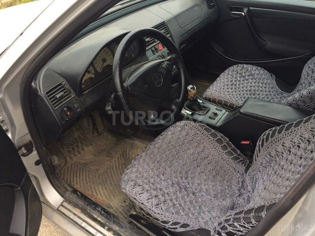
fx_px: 264
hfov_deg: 61.7
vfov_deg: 48.2
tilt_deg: -33.1
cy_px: 118
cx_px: 158
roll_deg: +7.3
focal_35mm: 29
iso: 32
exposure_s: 1/70
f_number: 2.2
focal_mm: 4.15
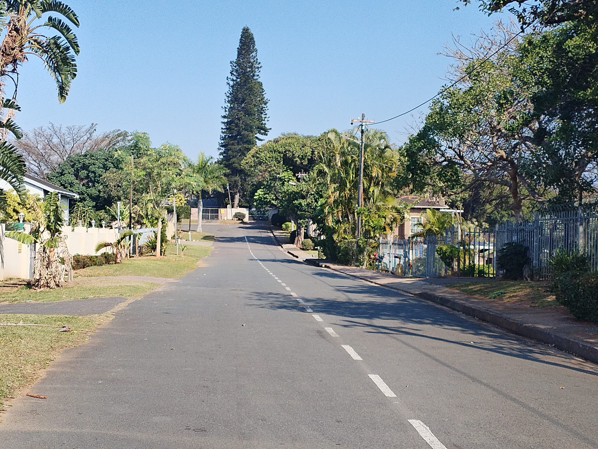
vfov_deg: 28.0
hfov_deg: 36.8
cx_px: 299
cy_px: 224
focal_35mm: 52
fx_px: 898
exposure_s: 1/1549
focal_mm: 4.25
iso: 100
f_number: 1.8
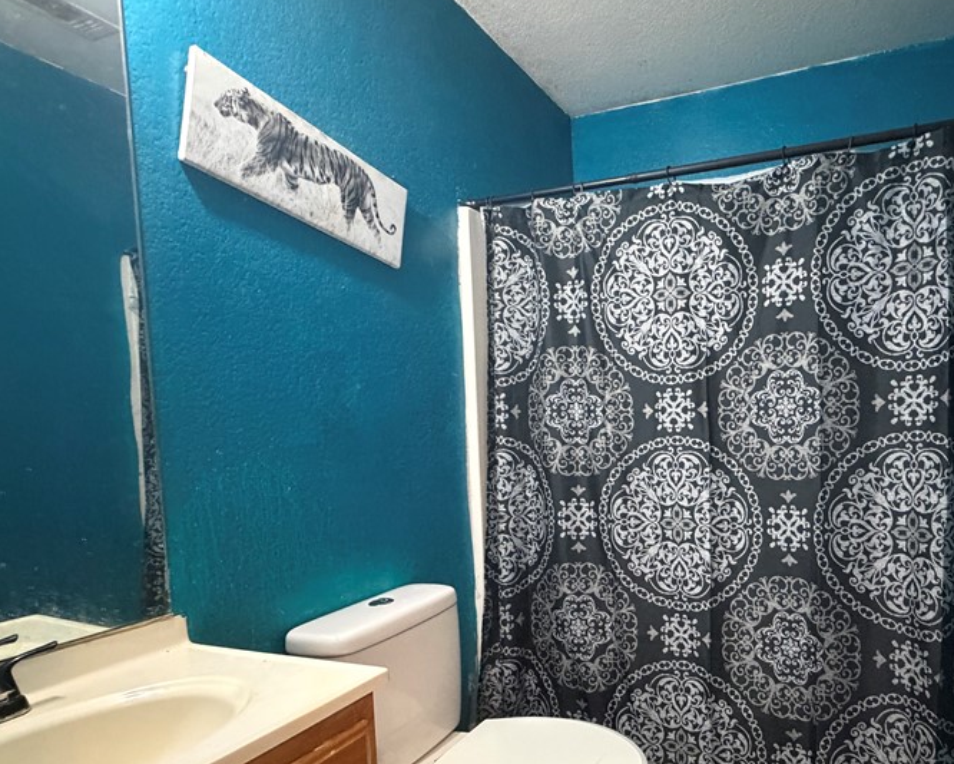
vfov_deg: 64.8
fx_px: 593
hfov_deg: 74.4
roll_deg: +1.3
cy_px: 469
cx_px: 660
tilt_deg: -4.9
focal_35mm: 21
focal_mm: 2.22
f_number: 2.2
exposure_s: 1/40
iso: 1000
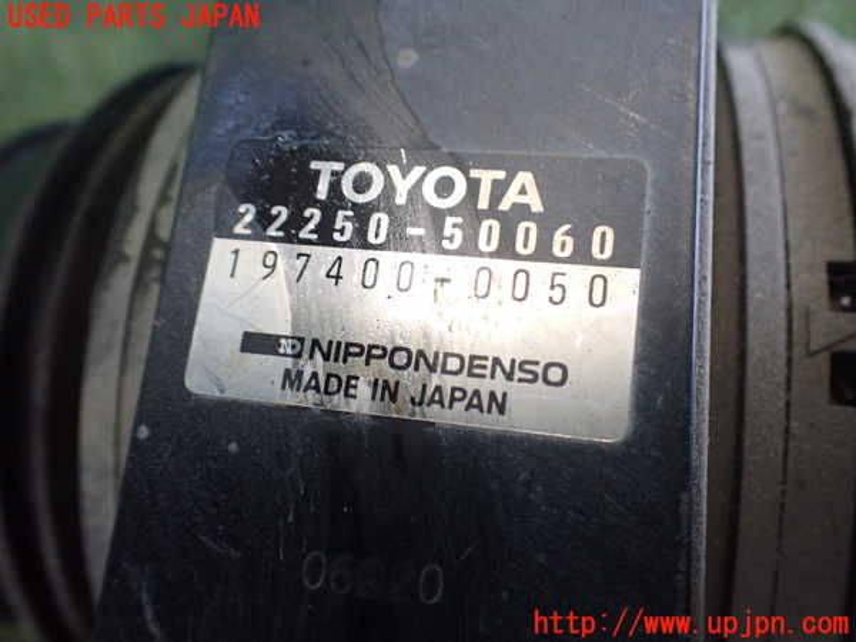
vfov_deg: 46.8
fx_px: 742
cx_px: 428
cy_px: 321
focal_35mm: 30
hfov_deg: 60.0
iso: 640
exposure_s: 1/125
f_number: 2.3
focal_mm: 5.4
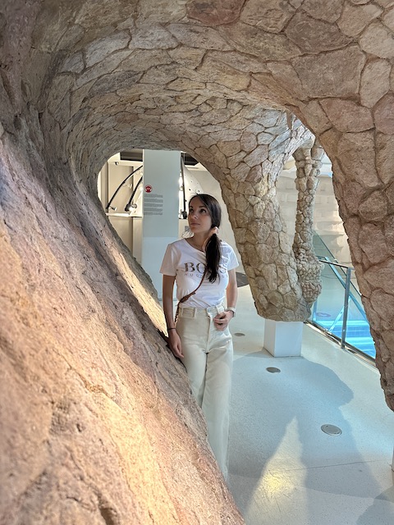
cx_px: 197
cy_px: 262
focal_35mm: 24
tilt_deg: -7.8
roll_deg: -1.3
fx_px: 364
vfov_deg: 71.6
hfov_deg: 56.8
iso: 400
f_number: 1.78
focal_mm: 6.86
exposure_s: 1/50
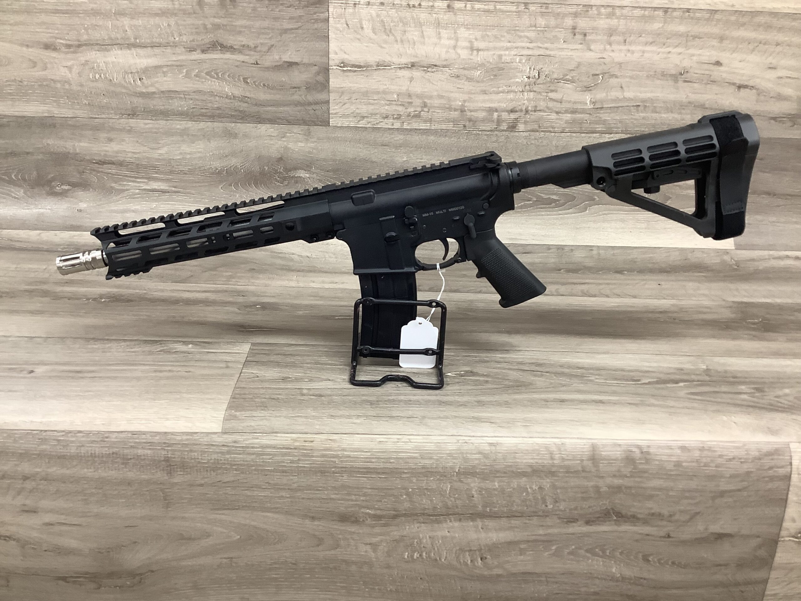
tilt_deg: -23.0
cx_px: 400
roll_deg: -3.6
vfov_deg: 45.4
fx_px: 717
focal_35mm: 31
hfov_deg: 58.4
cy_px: 300
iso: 125
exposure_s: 1/60
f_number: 2.4
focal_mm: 3.3
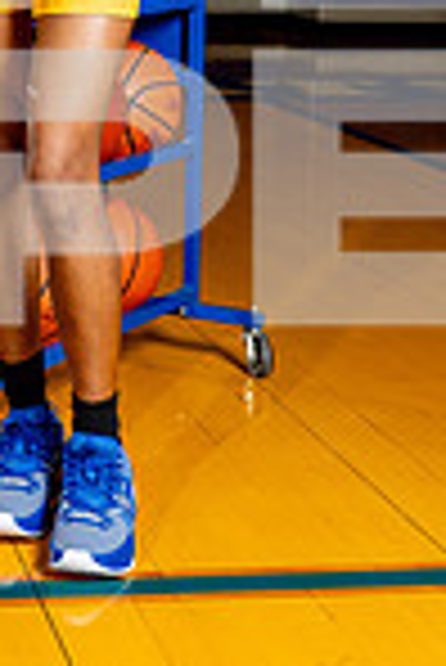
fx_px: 1798
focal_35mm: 97
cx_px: -104
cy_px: -126
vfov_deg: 19.8
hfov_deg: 13.7
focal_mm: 32
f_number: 4
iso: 160
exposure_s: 1/250
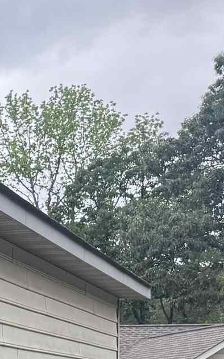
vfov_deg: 16.4
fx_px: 1211
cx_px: -611
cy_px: 390
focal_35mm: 124
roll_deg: -0.3
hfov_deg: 7.8
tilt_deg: +0.5
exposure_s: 1/858
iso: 100
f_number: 1.78
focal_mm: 6.76
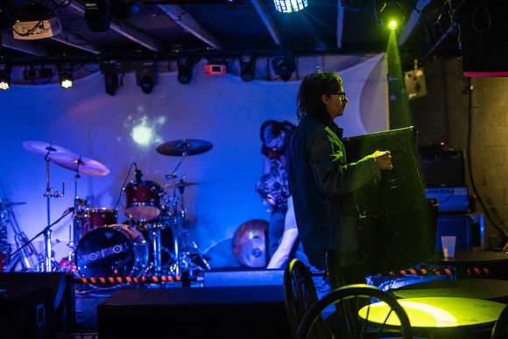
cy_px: 206
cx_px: 321
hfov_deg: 31.3
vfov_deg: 21.2
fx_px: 903
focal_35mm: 64
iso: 2000
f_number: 1.8
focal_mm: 50
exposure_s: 1/320
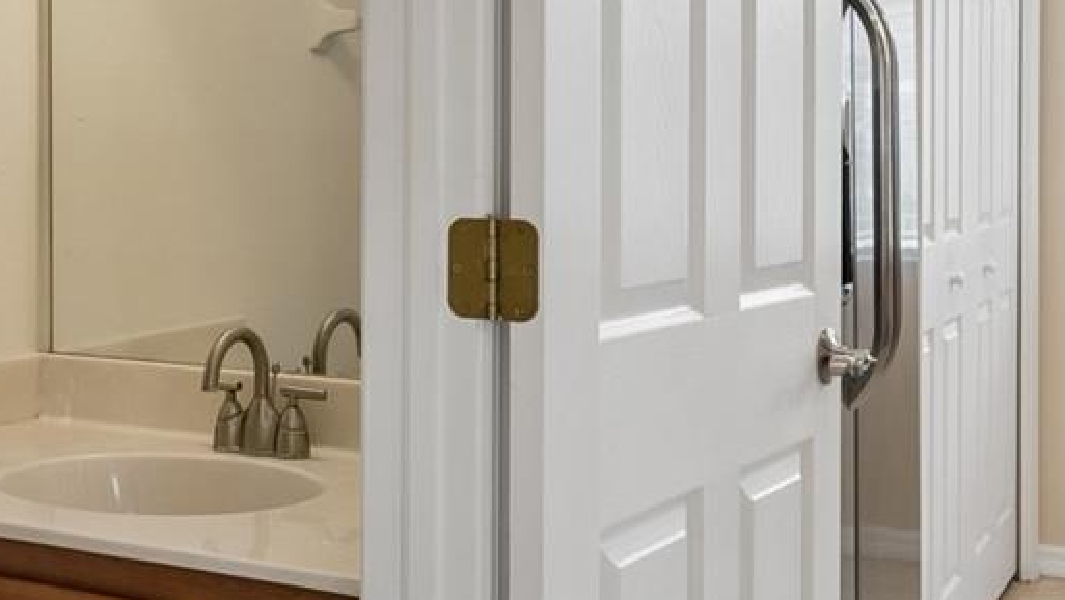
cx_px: 372
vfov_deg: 24.4
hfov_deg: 41.6
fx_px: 1384
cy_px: 338
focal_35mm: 49
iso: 100
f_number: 7.1
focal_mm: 10
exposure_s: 1/20
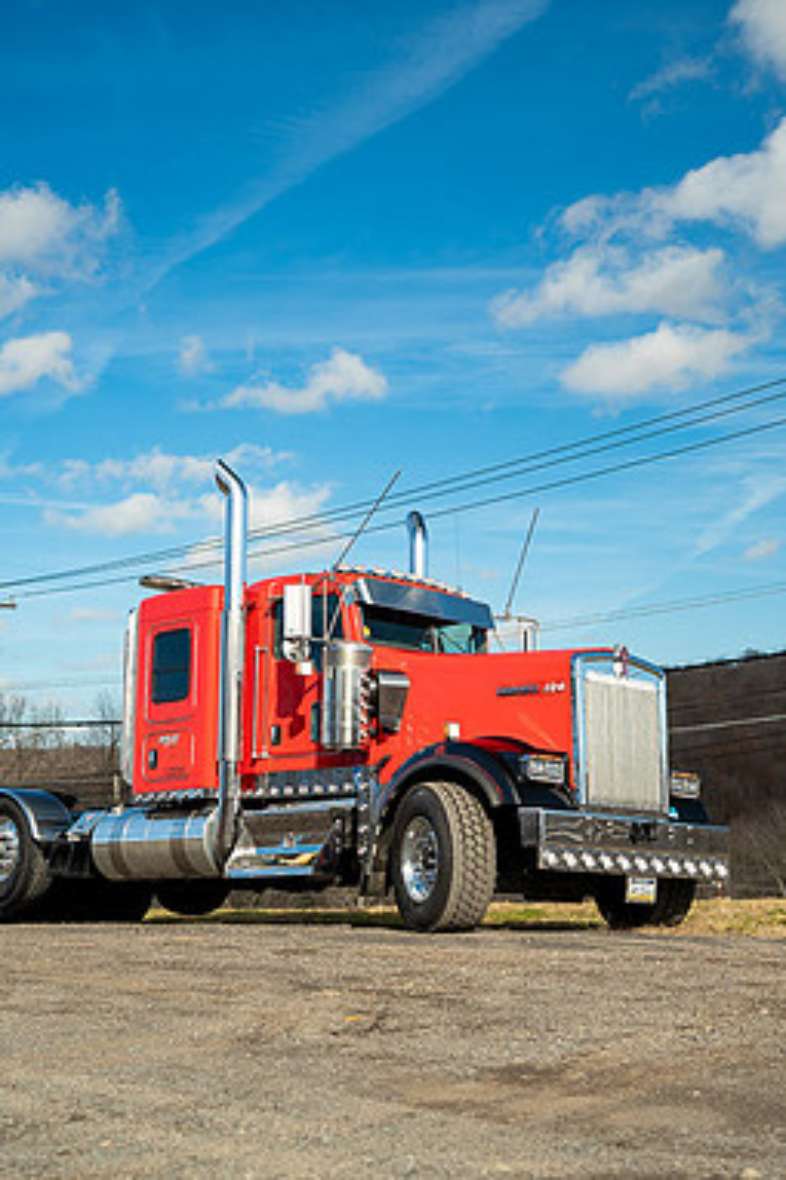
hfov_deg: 25.5
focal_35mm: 53
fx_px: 1737
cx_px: 450
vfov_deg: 37.5
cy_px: 587
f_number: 2.2
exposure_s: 1/1000
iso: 100
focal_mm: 35
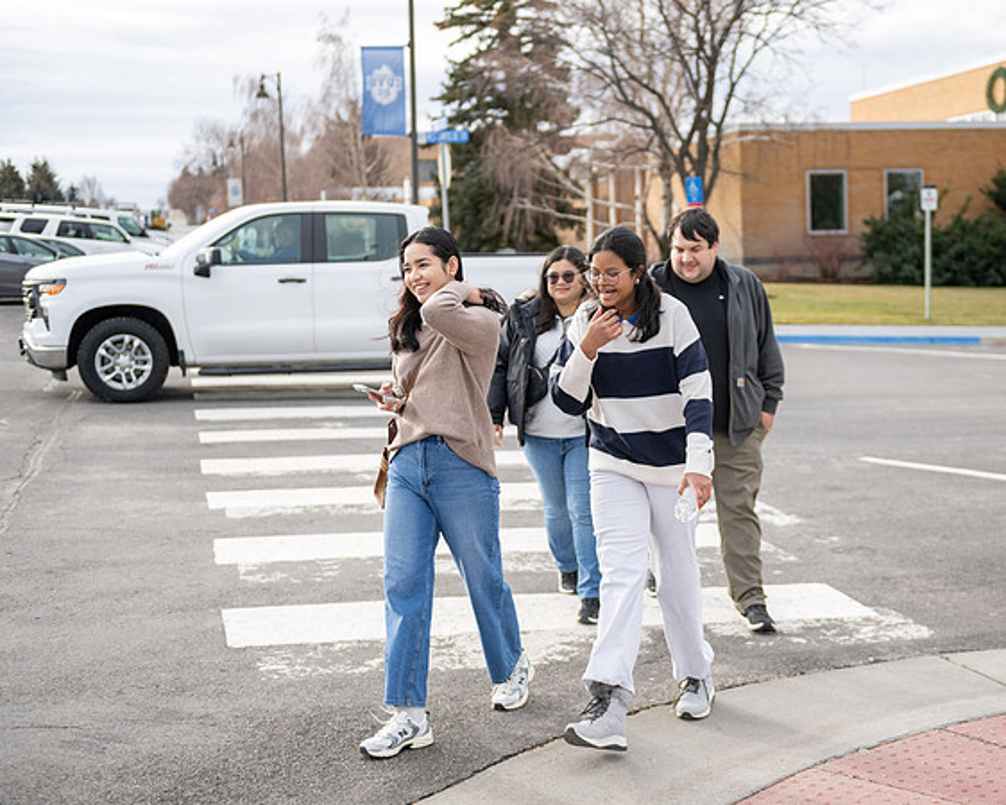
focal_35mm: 51
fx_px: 1523
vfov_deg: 29.6
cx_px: 609
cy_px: 402
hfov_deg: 36.4
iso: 200
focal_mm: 45
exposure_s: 1/2000
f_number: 2.8
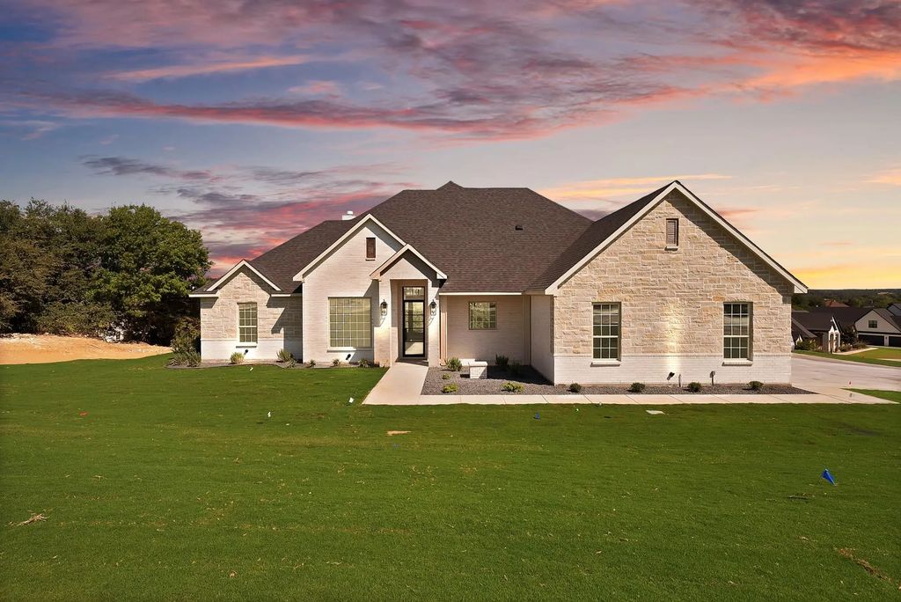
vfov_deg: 67.5
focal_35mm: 18
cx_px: 450
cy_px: 301
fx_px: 451
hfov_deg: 90.0
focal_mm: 18
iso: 640
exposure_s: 1/1000
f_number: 9
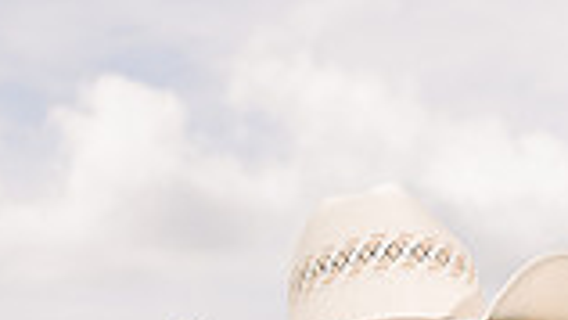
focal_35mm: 155
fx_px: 2335
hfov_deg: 13.8
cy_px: 805
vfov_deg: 7.3
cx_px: 500
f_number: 6.3
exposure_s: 1/250
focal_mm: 52
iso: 50
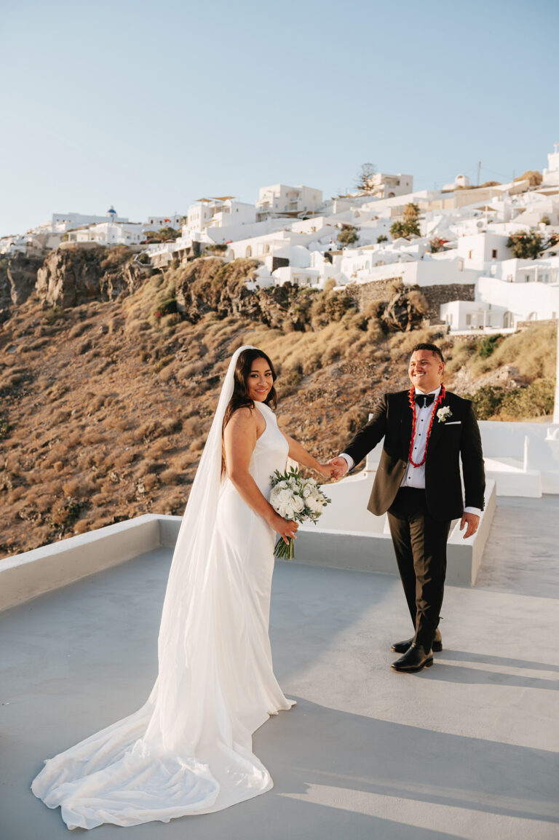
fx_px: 816
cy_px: 420
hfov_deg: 37.8
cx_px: 280
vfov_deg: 54.5
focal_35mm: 35
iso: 100
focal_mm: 35
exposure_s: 1/400
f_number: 4
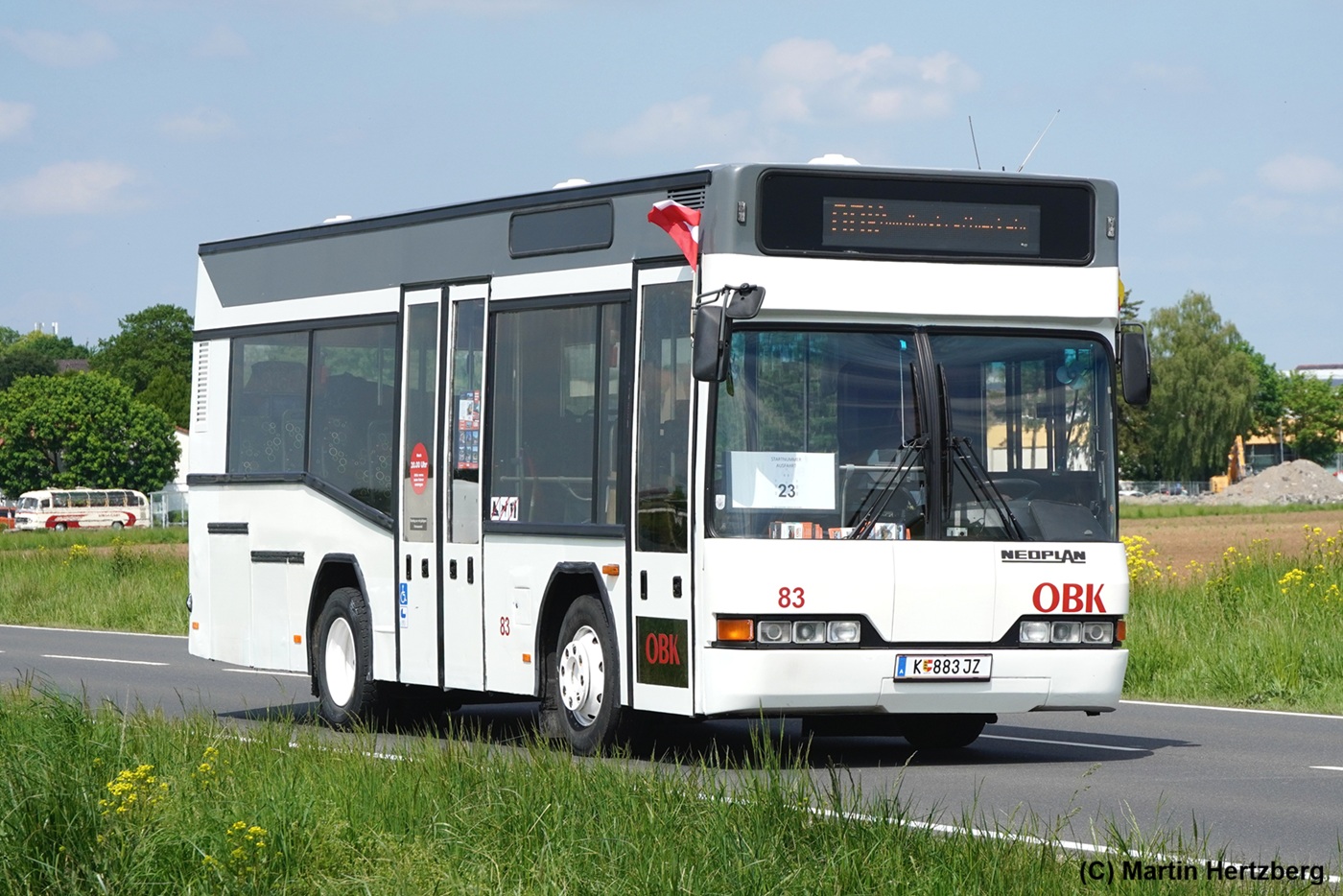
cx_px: 672
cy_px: 448
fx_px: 3414
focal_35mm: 92
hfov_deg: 22.3
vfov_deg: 15.0
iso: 320
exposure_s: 1/2000
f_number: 5.6
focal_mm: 61
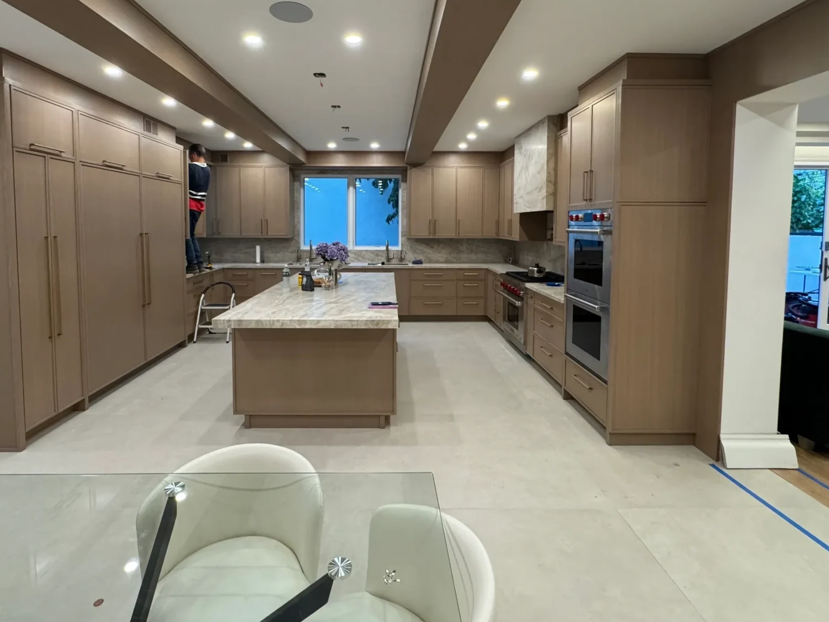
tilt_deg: -3.3
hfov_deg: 87.7
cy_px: 245
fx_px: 431
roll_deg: +0.2
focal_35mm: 18
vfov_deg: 70.8
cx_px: 390
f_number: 2.2
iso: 320
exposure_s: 1/120
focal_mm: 2.22
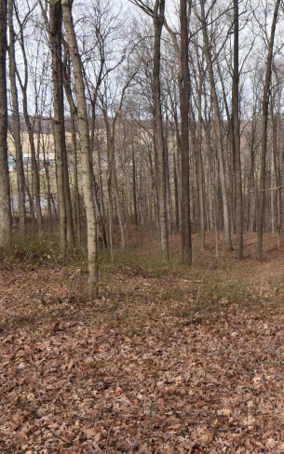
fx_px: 582
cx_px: 279
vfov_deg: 42.6
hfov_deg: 26.1
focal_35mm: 47
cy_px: 225
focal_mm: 20
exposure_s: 1/250
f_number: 8
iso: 250
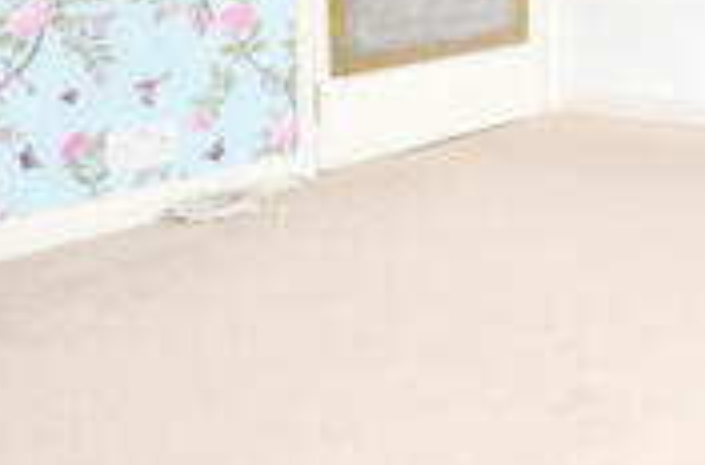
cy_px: -88
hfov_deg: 26.8
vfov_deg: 22.2
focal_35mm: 56
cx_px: 1025
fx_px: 1093
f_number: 4
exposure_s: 1/60
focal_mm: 10
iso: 800
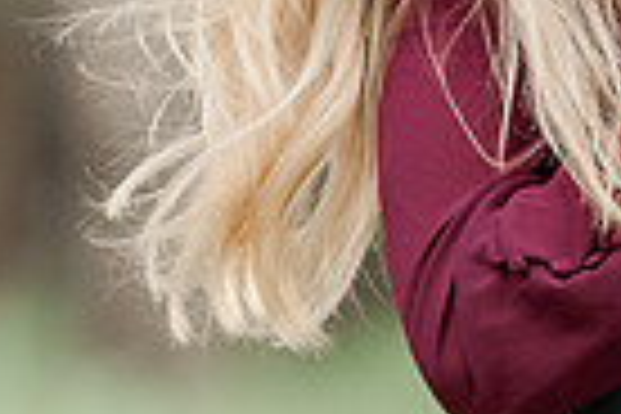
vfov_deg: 1.6
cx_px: 270
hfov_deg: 2.5
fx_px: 14506
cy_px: -250
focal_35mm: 841
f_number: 3.2
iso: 800
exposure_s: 1/320
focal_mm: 200
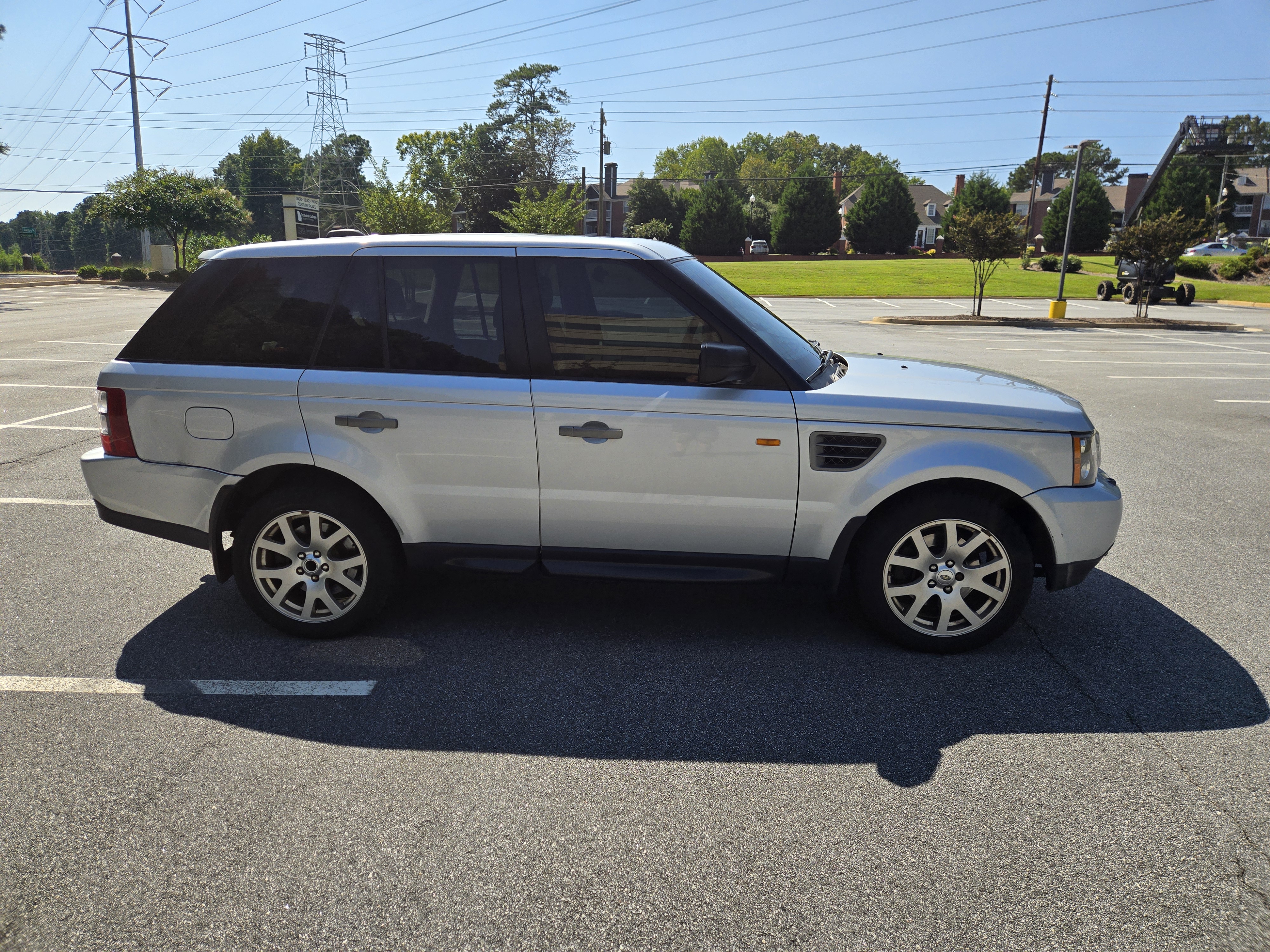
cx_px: 635
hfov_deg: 73.9
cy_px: 476
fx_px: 844
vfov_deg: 58.9
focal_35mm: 23
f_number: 1.8
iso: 25
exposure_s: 1/1663
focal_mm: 5.4
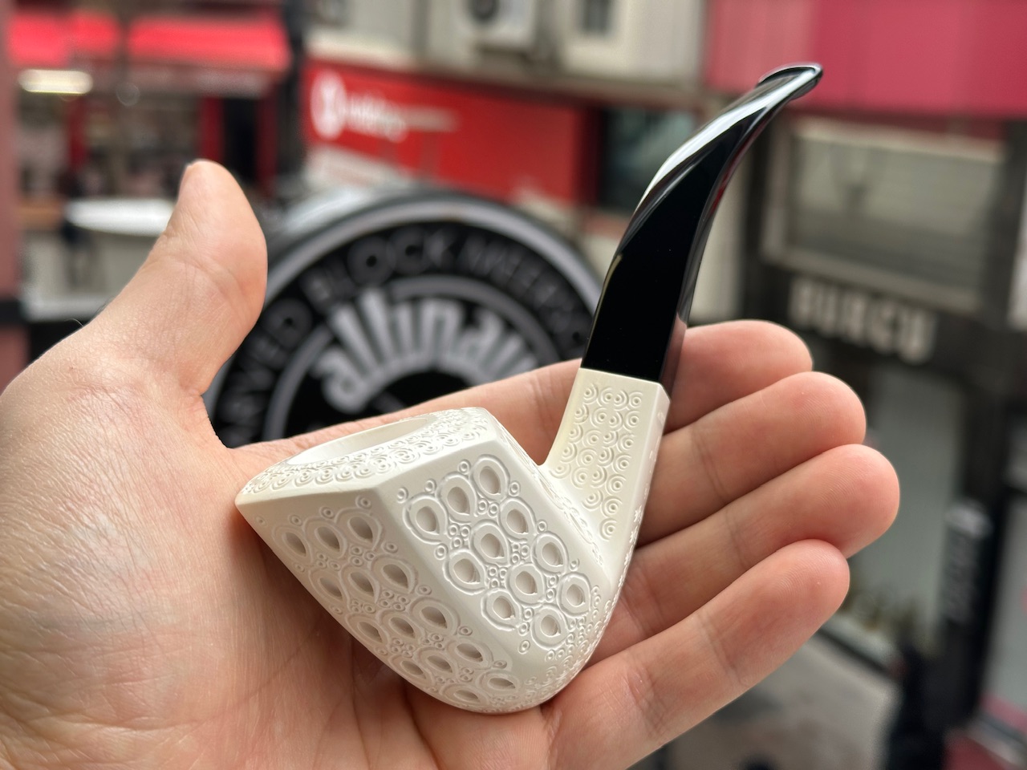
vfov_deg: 30.3
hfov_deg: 39.7
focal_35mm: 48
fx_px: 1424
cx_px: 514
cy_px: 385
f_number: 1.78
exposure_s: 1/538
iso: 64
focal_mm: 6.86
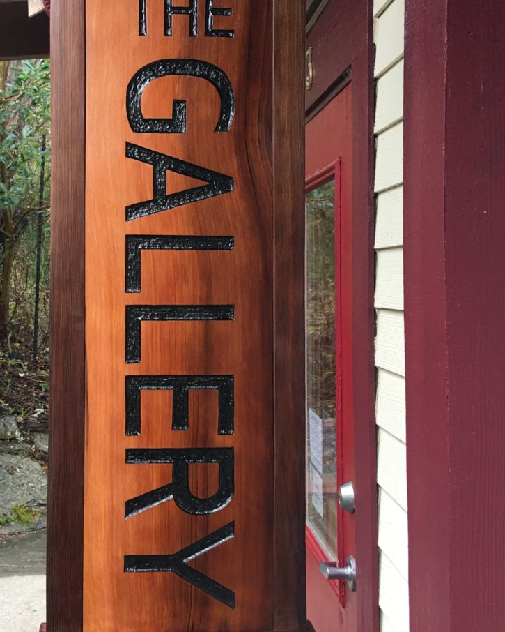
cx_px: 173
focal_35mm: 48
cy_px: 261
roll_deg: -0.9
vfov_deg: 38.7
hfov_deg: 31.2
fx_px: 897
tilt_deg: +1.7
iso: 40
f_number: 2.2
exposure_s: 1/30
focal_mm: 4.15
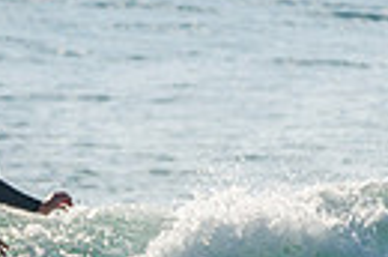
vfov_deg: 0.6
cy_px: 345
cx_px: -84
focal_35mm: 2239
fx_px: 24073
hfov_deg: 0.9
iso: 110
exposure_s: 1/2000
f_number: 5.6
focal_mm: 500
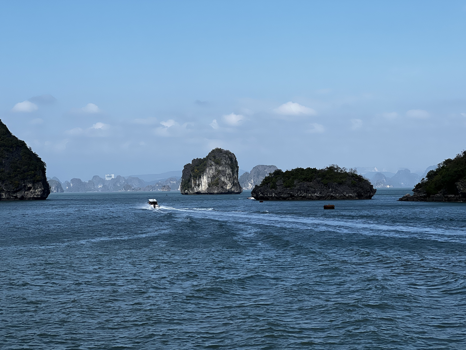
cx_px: 231
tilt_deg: +2.0
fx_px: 1050
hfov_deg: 25.0
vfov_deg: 18.9
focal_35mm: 78
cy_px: 174
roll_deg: +1.5
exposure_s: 1/896
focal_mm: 9
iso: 32
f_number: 2.8
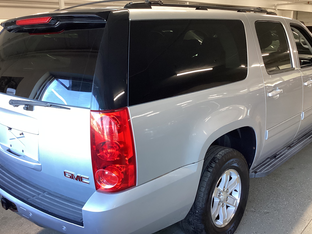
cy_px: 113
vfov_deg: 40.7
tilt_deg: -14.7
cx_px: 152
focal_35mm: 35
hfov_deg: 52.6
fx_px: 315
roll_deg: +1.1
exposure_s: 1/50
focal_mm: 3.3
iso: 125
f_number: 2.4
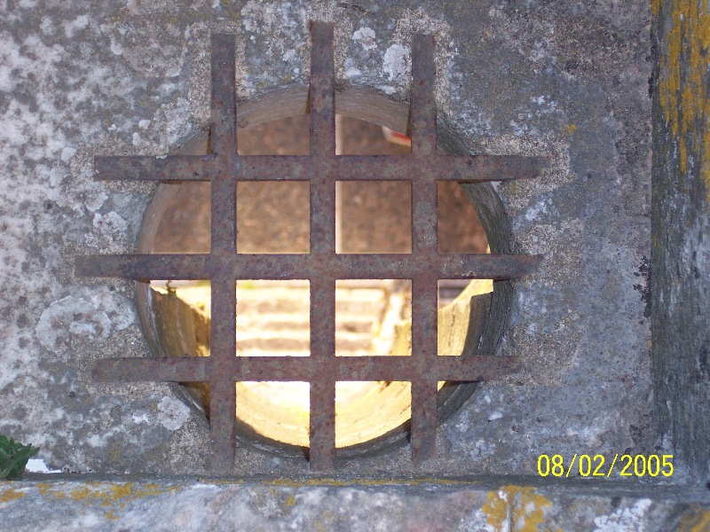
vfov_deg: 13.0
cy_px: 266
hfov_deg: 17.3
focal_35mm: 114
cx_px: 355
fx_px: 2338
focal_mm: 24
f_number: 4.8
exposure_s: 1/90
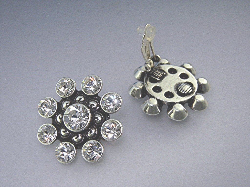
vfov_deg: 24.8
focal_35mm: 59
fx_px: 426
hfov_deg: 32.7
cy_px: 94
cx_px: 125
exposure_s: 1/30
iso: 195
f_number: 8
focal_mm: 10.6
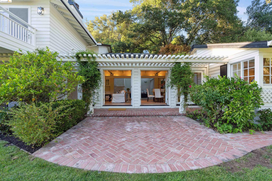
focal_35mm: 16
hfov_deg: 96.7
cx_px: 136
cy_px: 90
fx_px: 121
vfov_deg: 73.7
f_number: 11
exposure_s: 1/20
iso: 200
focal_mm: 16
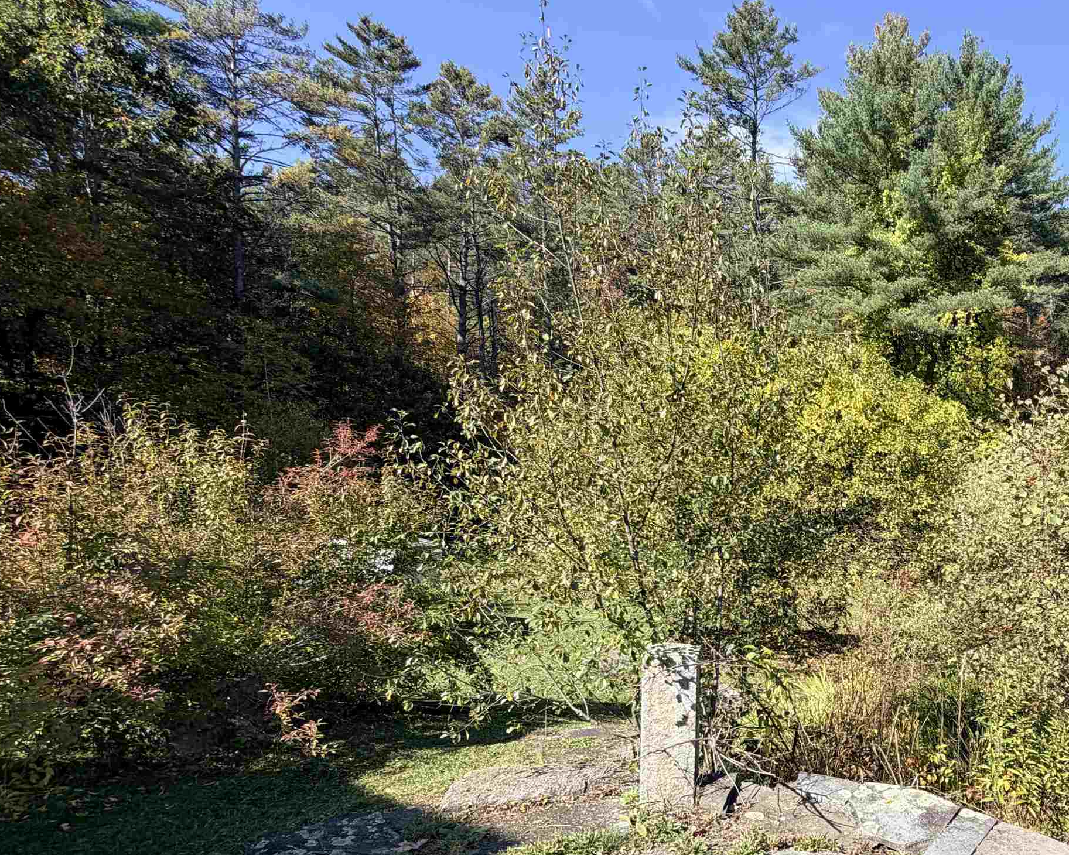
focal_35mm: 23
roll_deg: -0.3
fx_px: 728
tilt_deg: -5.6
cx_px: 844
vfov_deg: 59.8
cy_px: 551
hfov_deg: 66.4
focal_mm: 2.22
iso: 40
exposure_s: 1/686
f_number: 2.2
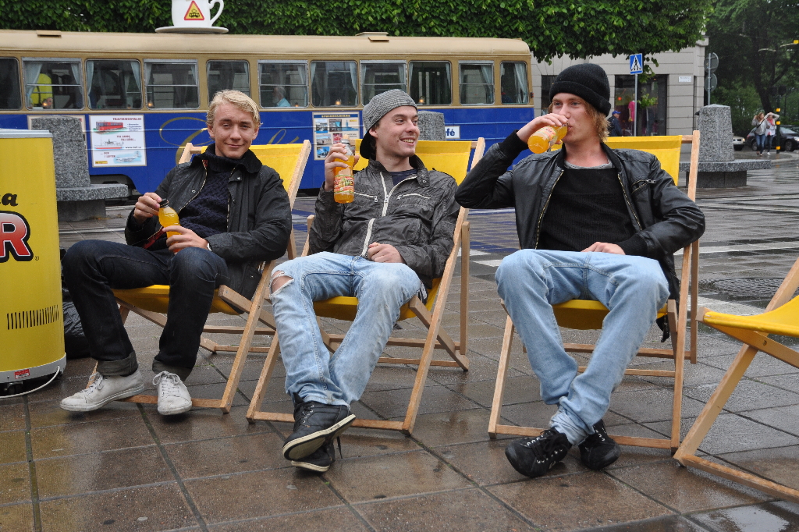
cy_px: 266
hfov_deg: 43.6
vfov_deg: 29.8
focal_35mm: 45
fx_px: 998
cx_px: 400
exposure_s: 1/500
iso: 400
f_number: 5.6
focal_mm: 30
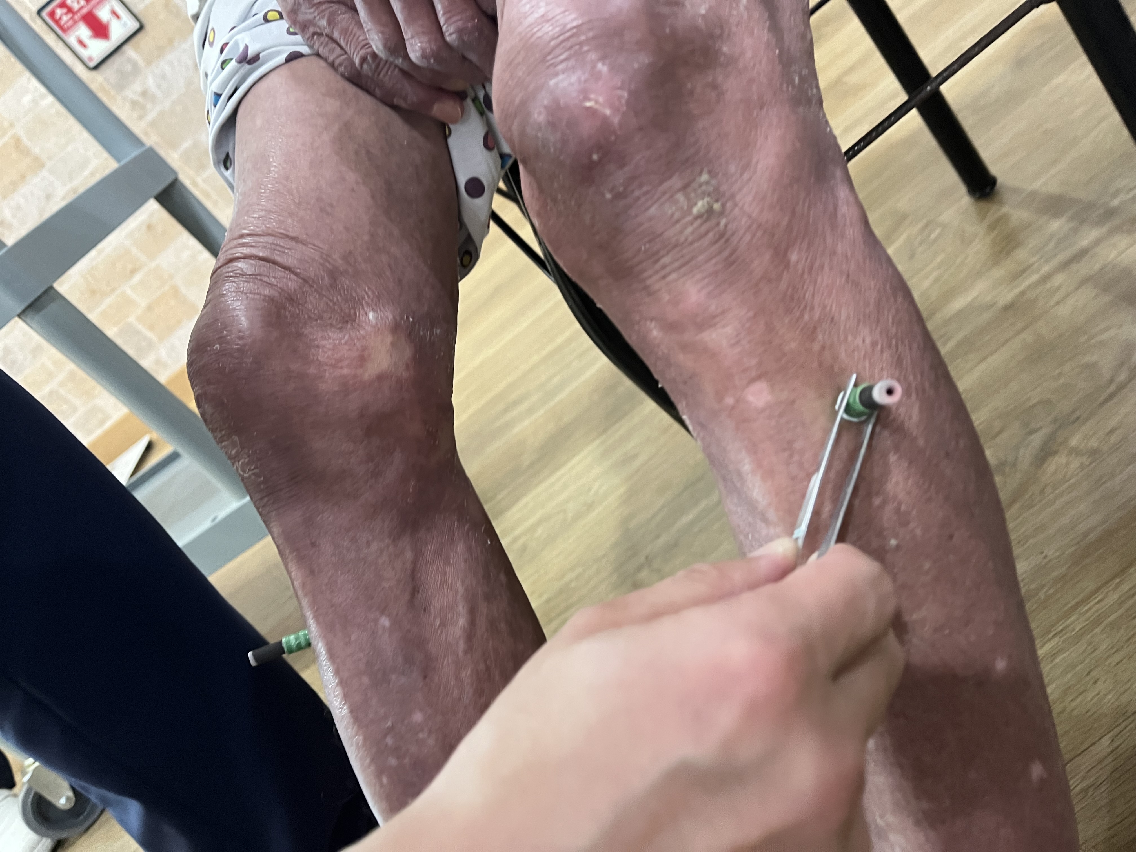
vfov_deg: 53.1
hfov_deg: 67.3
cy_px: 426
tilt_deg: -26.8
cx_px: 568
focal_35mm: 26
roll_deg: +40.8
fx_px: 853
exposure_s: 1/60
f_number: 1.6
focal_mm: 5.1
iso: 320
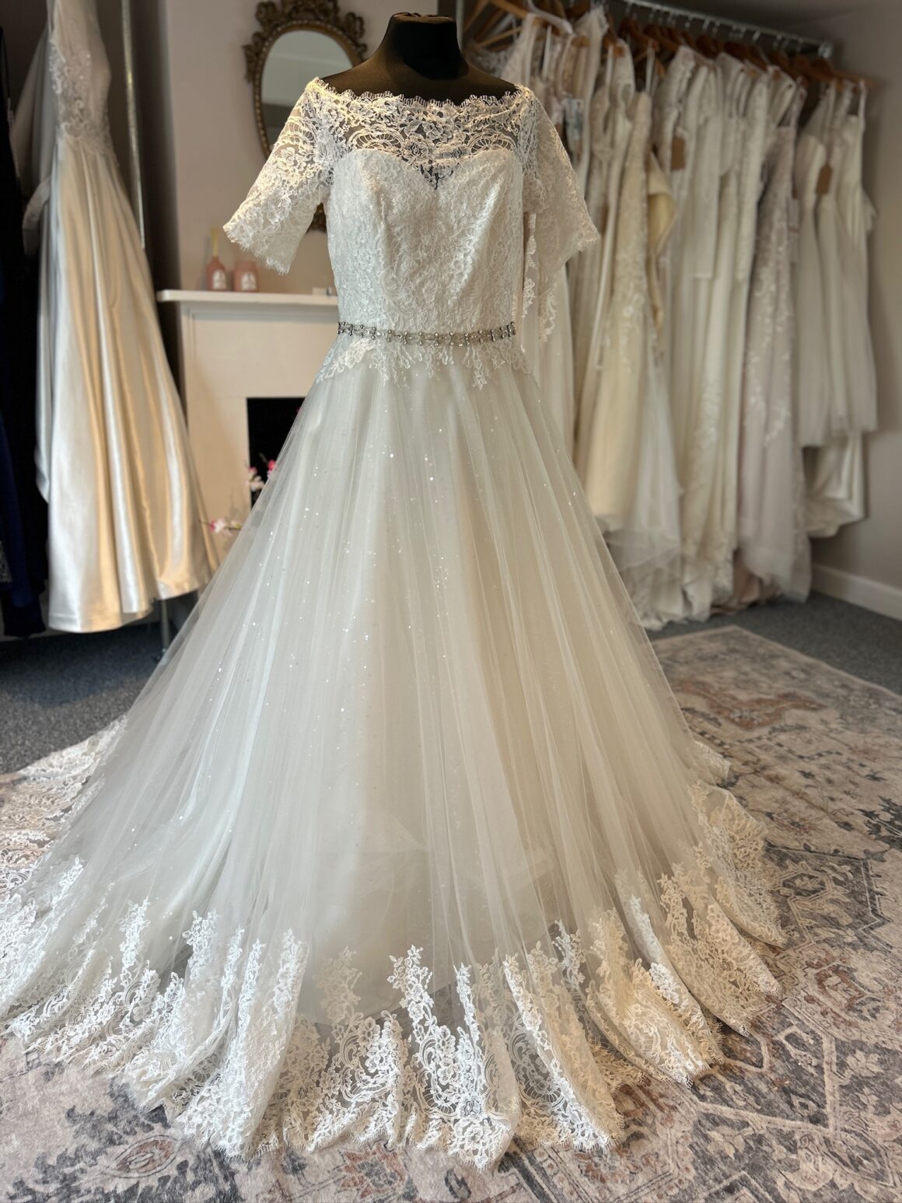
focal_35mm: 26
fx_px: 903
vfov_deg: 67.3
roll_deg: -2.3
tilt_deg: -18.6
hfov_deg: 53.1
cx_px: 451
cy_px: 602
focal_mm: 5.7
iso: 32
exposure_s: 1/136
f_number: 1.5
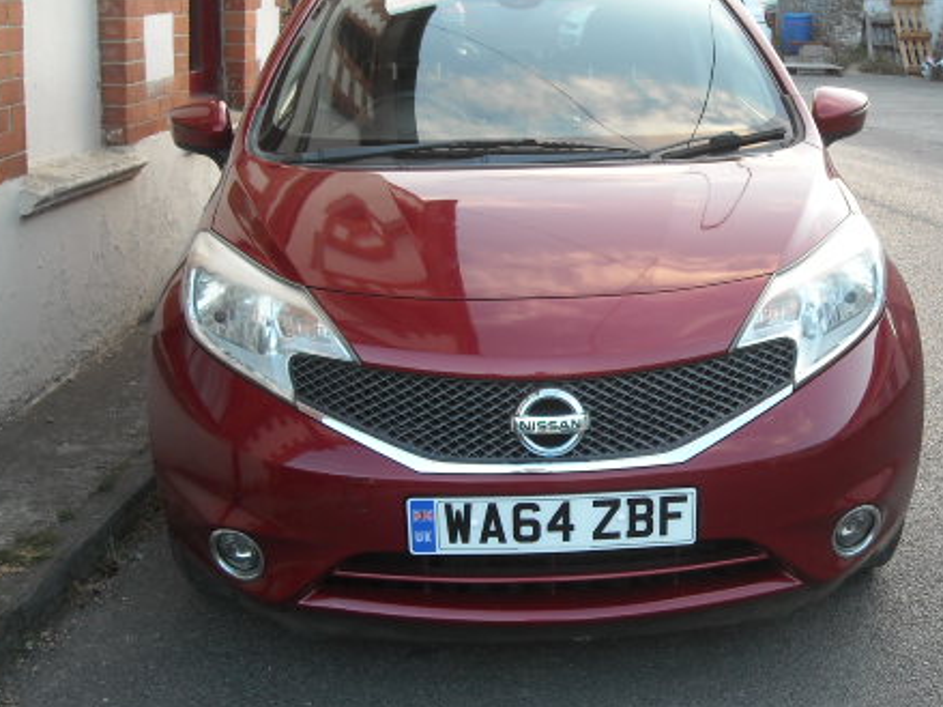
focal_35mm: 51
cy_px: 320
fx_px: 1389
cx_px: 552
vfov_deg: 28.5
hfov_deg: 37.4
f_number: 2.8
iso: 91
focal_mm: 5.7
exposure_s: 1/60
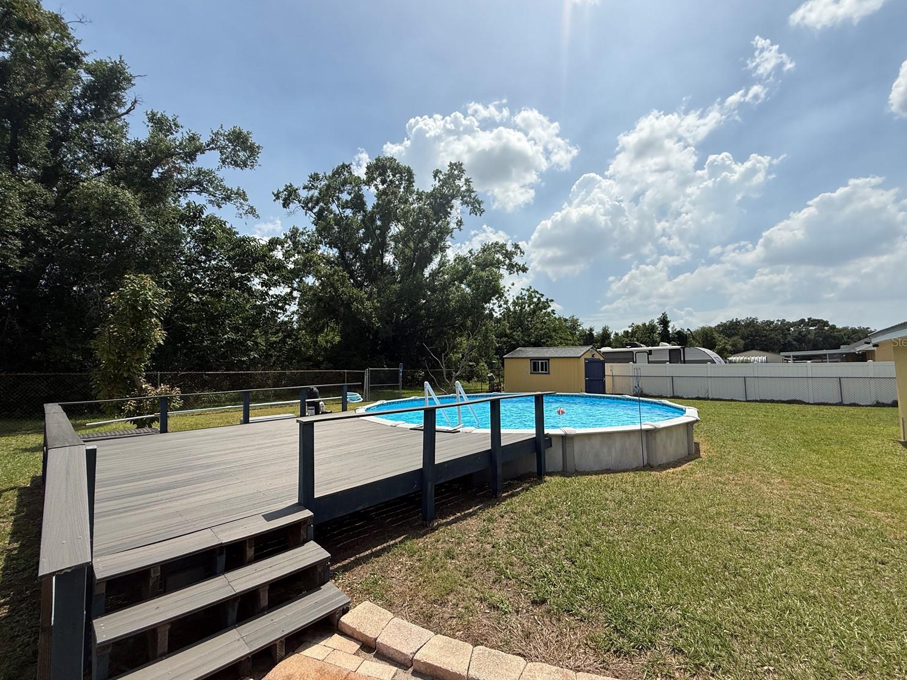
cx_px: 463
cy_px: 341
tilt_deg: +3.1
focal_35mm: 15
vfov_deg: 81.8
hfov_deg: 98.2
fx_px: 393
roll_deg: +0.0
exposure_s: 1/3289
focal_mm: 2.22
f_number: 2.2
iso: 50
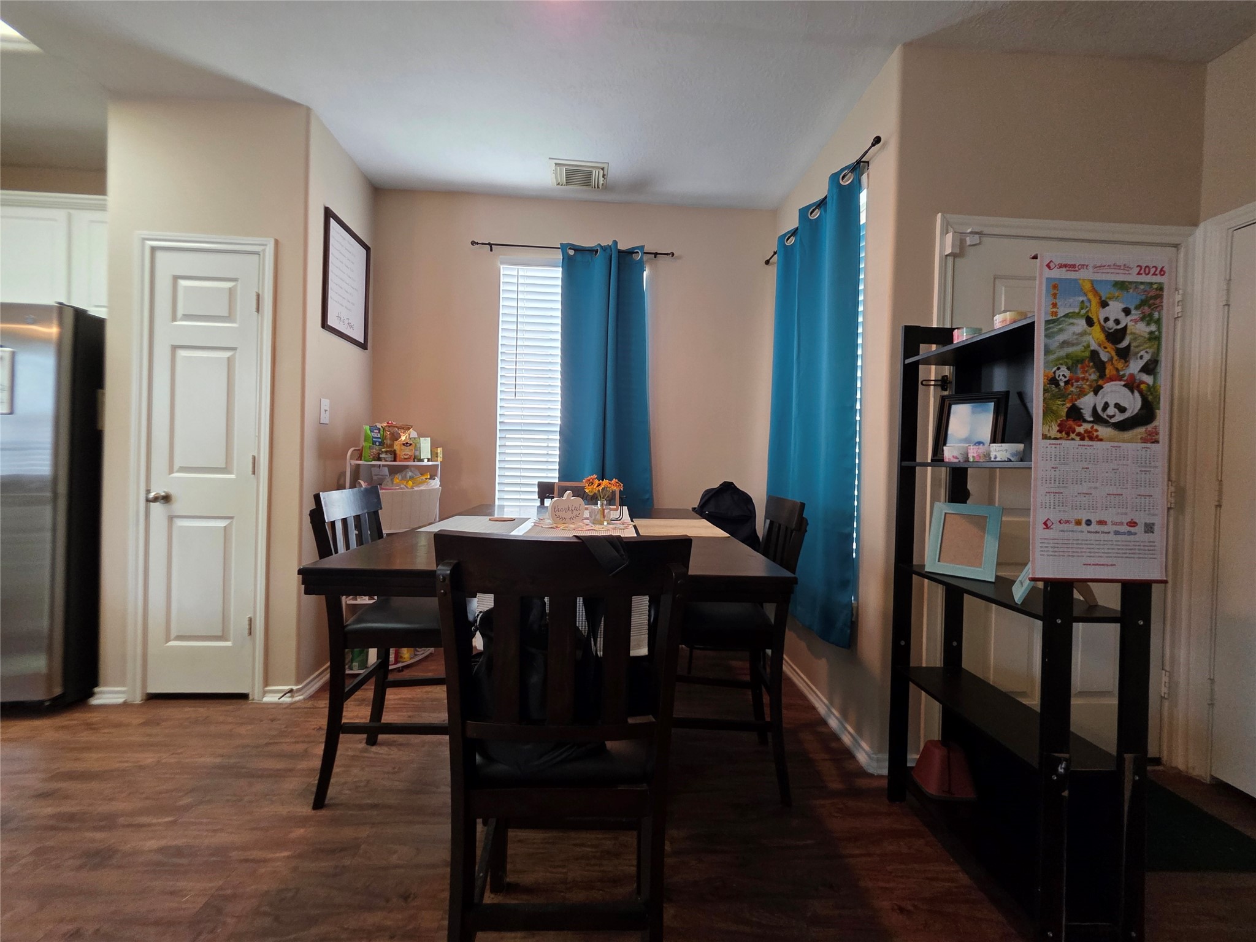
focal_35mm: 13
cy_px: 471
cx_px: 628
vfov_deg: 89.9
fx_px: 472
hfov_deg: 106.2
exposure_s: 1/60
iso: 320
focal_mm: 2.2
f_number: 1.9
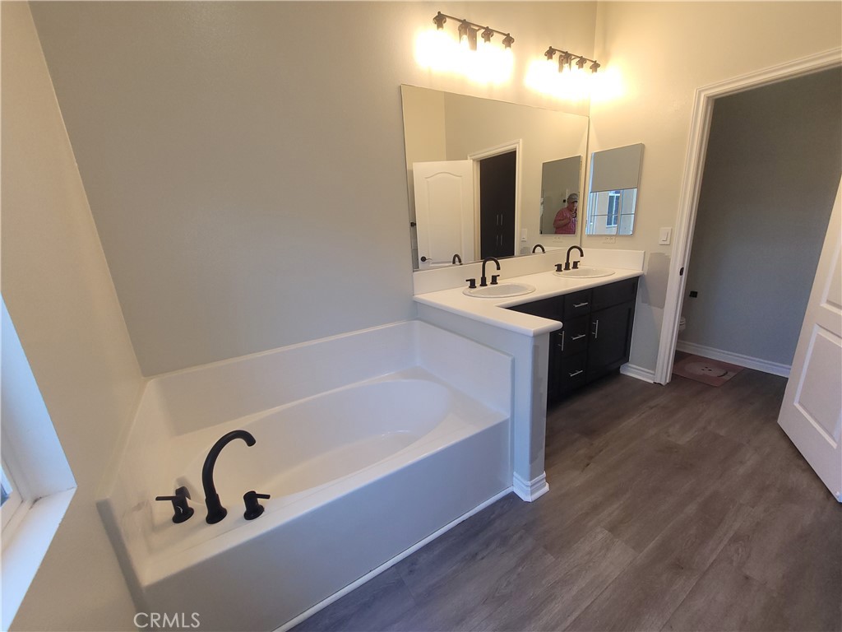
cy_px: 316
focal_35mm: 13
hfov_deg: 106.2
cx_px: 421
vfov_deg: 89.9
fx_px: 316
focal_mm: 2.2
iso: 80
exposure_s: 1/120
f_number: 2.2
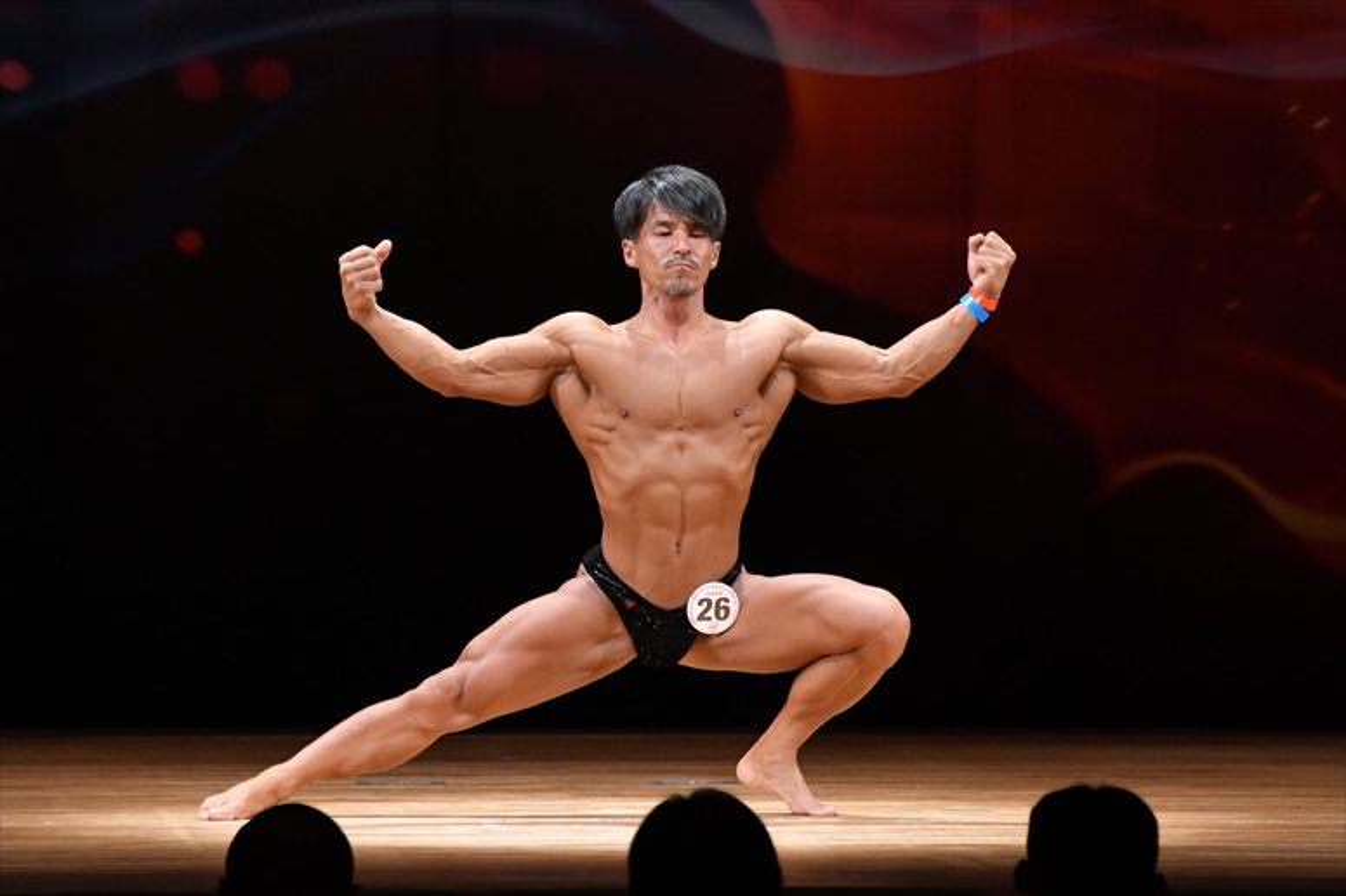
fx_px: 10651
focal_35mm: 285
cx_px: 673
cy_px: 448
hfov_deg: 7.2
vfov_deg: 4.8
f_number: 5.6
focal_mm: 190
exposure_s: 1/400
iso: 4000
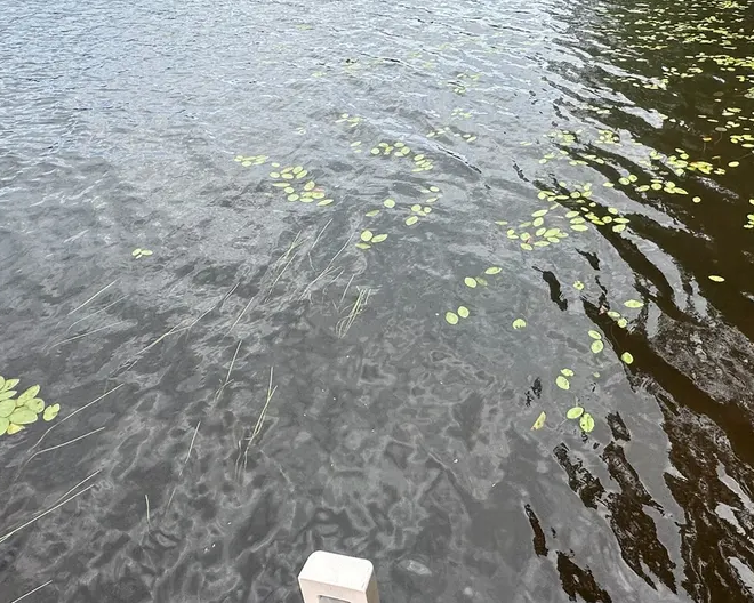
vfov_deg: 49.0
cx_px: 480
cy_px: 194
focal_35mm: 29
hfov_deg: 59.5
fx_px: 647
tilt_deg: -26.4
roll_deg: +2.1
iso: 40
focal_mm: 2.22
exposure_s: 1/629
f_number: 2.2
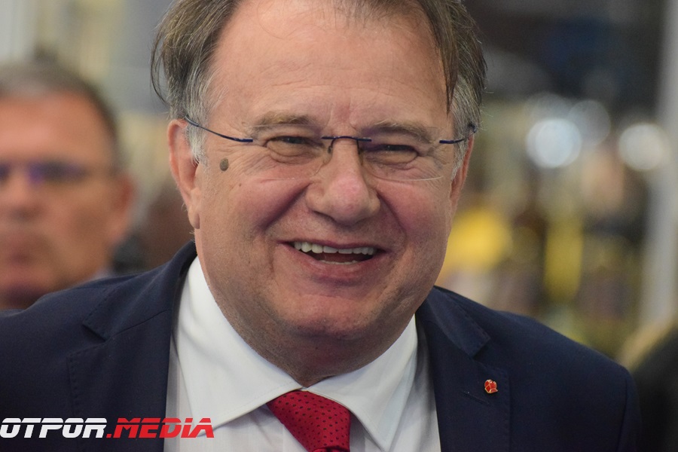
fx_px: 4802
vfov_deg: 5.4
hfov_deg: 8.1
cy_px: 226
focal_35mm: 255
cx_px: 339
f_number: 5
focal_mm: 170
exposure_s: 1/500
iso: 6400
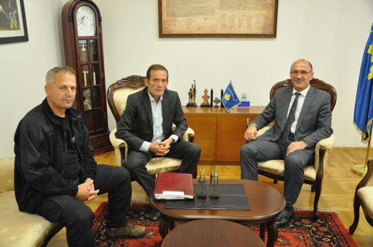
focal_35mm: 33
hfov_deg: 57.3
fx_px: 341
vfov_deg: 39.9
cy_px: 124
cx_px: 186
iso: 1600
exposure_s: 1/30
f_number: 3.8
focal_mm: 22
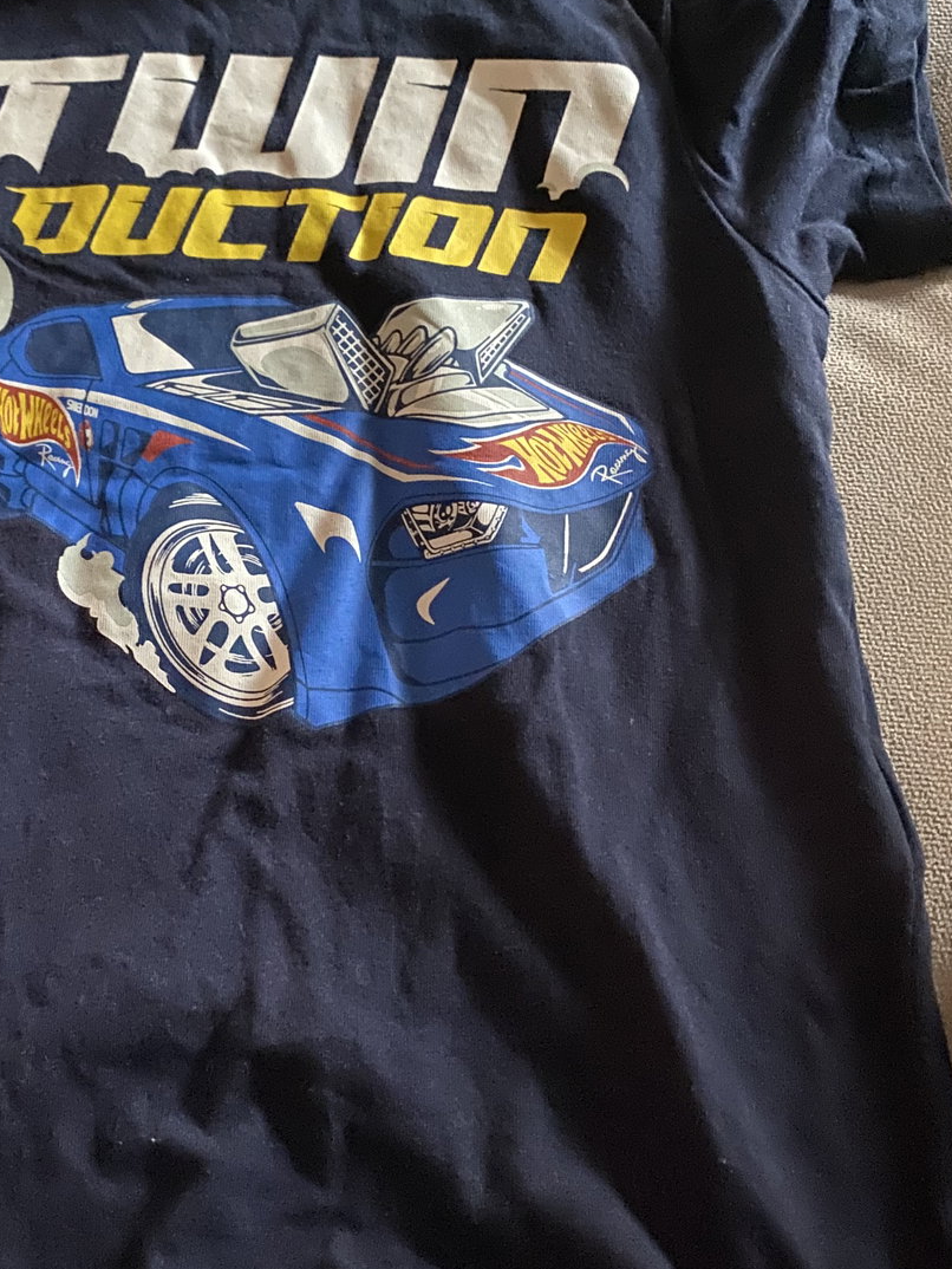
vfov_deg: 46.8
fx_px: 1466
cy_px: 600
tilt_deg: -66.4
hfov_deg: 35.2
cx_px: 241
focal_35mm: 40
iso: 800
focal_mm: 4.25
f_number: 1.8
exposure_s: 1/20
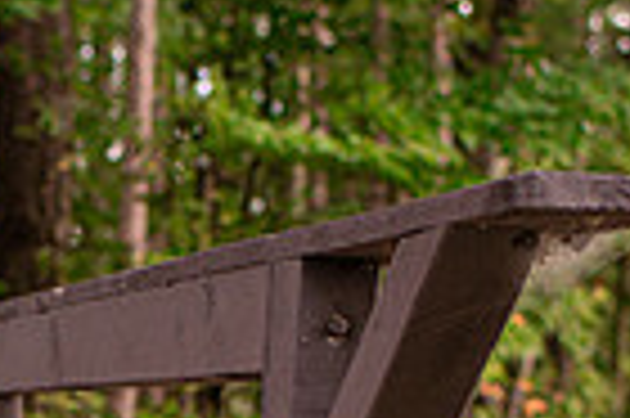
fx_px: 2535
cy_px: 744
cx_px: -238
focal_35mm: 145
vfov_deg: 9.0
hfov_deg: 13.5
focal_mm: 35
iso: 400
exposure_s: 1/640
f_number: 2.8
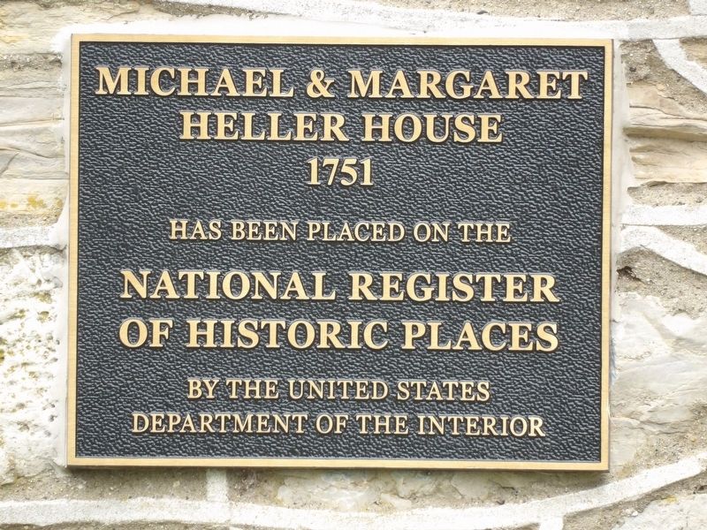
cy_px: 265
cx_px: 354
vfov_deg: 1.5
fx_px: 19750
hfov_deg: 2.1
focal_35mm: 967
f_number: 5.3
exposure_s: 1/50
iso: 455
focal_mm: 173.5
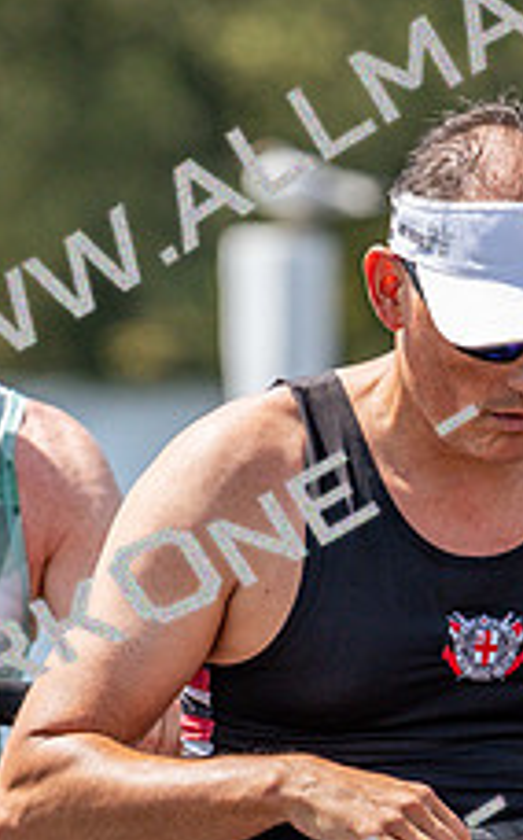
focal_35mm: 894
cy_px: 440
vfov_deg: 2.4
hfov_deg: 1.5
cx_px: 269
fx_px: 20440
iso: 400
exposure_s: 1/2000
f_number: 6.3
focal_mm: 344
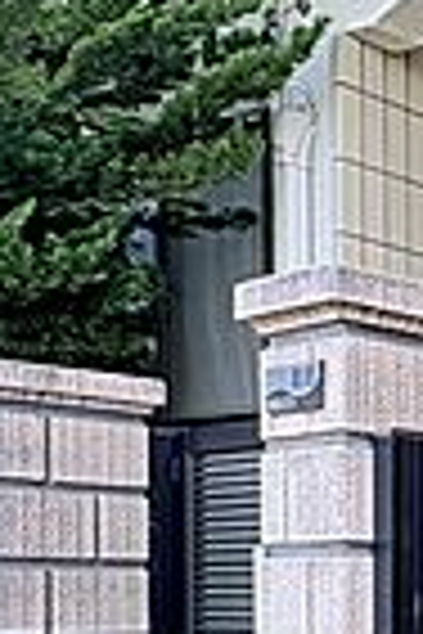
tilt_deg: -1.3
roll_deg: +0.0
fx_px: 1093
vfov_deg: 30.5
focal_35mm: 62
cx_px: 1242
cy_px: 607
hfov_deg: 11.8
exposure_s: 1/127
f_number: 2.2
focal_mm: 2.22
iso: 64
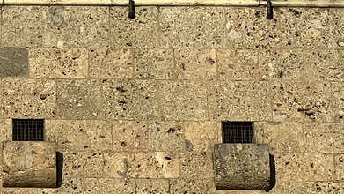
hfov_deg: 6.3
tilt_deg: +36.3
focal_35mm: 343
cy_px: -326
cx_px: -35
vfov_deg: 3.5
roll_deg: -0.2
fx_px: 3129
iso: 32
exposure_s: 1/467
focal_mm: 9
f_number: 2.8
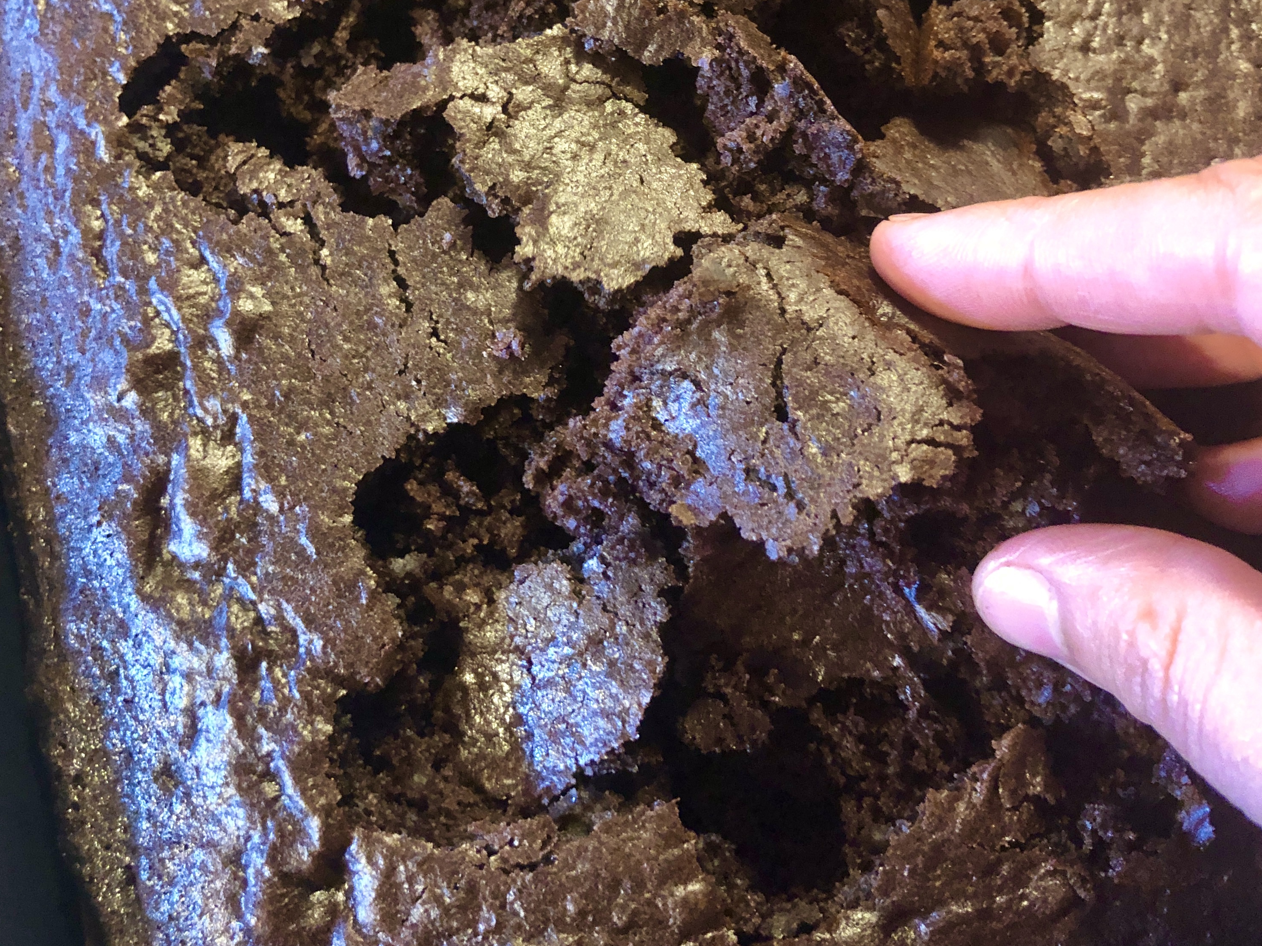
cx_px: 637
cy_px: 251
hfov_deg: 49.0
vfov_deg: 36.9
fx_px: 1385
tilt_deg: -67.0
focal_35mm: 38
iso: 100
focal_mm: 3.99
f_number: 1.8
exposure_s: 1/5
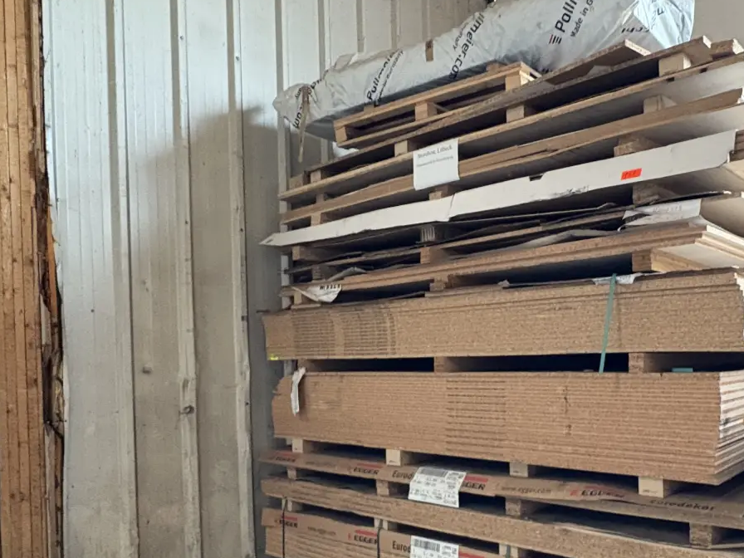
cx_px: 490
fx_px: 645
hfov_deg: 58.7
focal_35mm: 30
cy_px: 347
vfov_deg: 46.4
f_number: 2.2
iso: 640
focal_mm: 2.22
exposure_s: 1/60
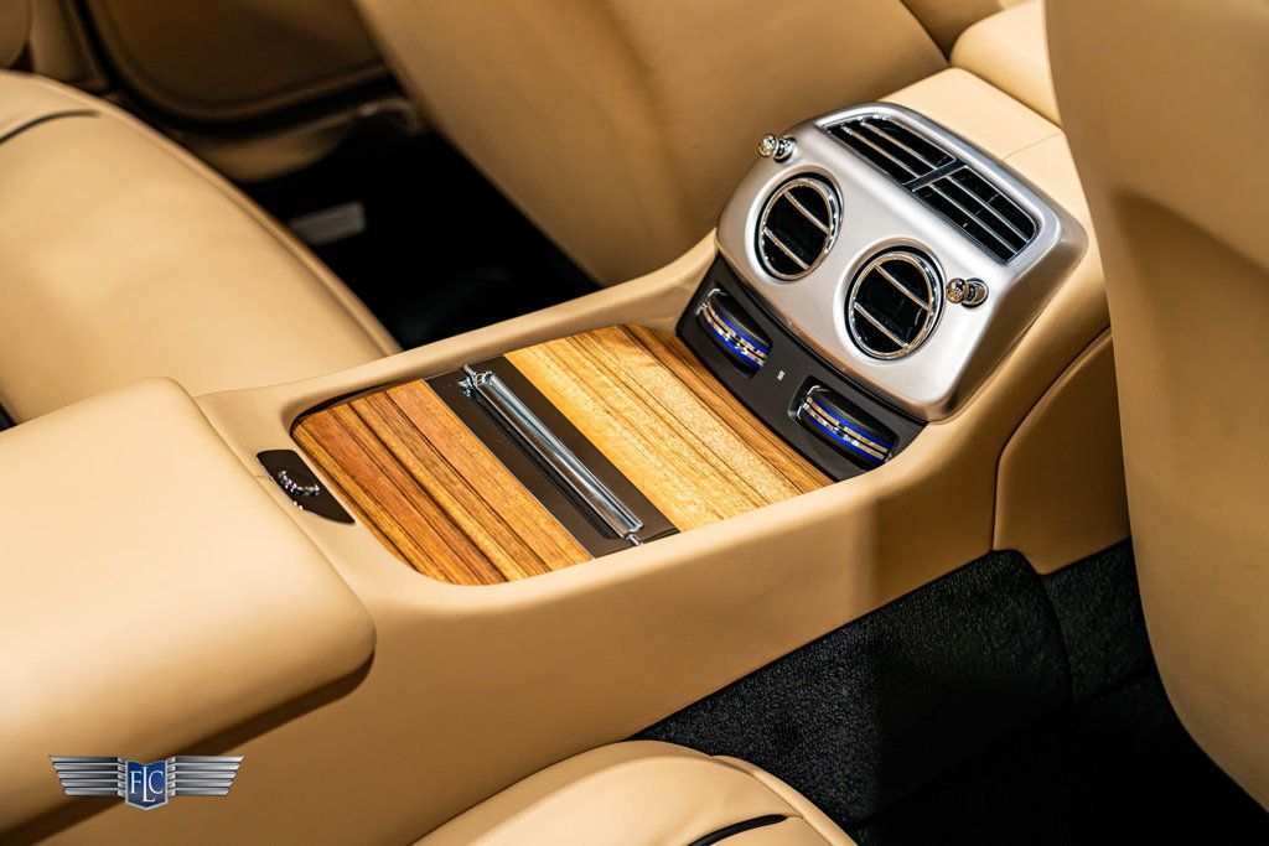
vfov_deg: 20.9
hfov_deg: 31.0
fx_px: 2291
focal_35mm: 65
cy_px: 423
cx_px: 634
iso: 1250
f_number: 4
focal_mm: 65
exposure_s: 1/80
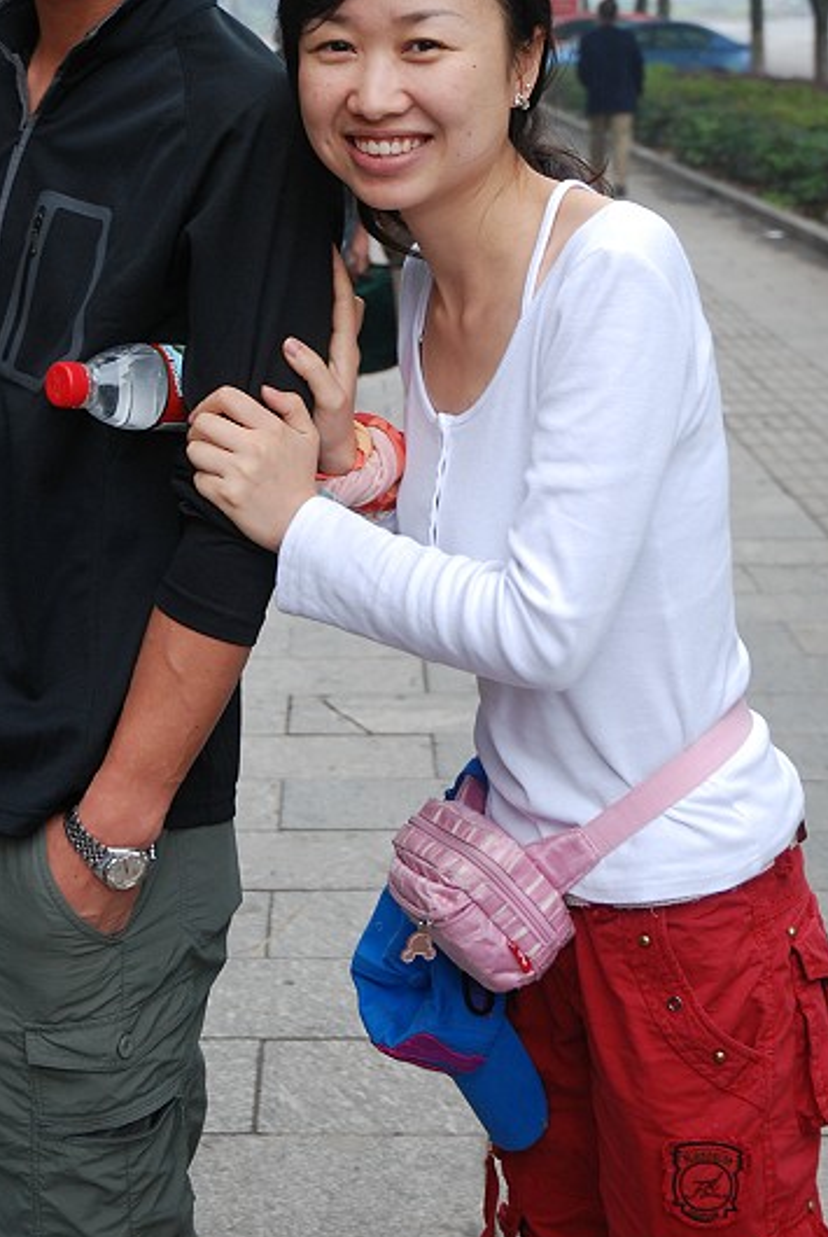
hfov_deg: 17.7
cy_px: 408
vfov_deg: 26.1
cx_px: 280
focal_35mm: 77
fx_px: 2648
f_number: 4.2
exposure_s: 1/40
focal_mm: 34
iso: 320
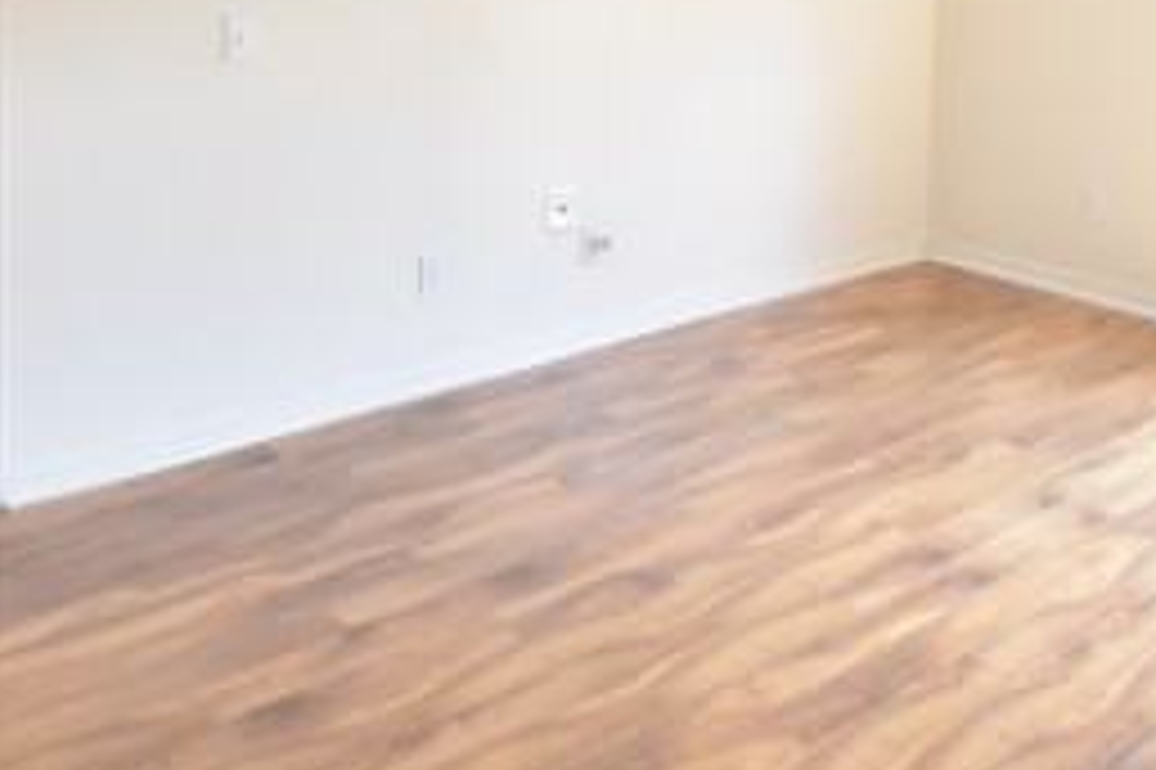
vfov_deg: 29.0
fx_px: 1348
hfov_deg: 45.9
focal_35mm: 42
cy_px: -68
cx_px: 747
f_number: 3.5
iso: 800
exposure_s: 1/90
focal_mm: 10
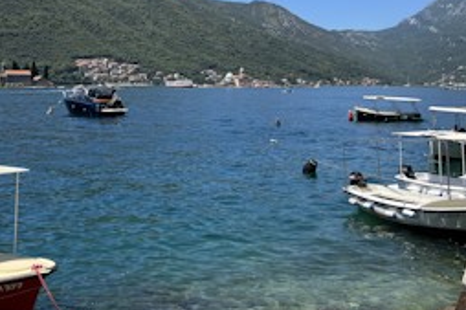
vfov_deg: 27.4
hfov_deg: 41.1
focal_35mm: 48
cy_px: 53
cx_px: 204
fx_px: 621
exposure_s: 1/3831
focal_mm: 5.7
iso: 50
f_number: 1.5
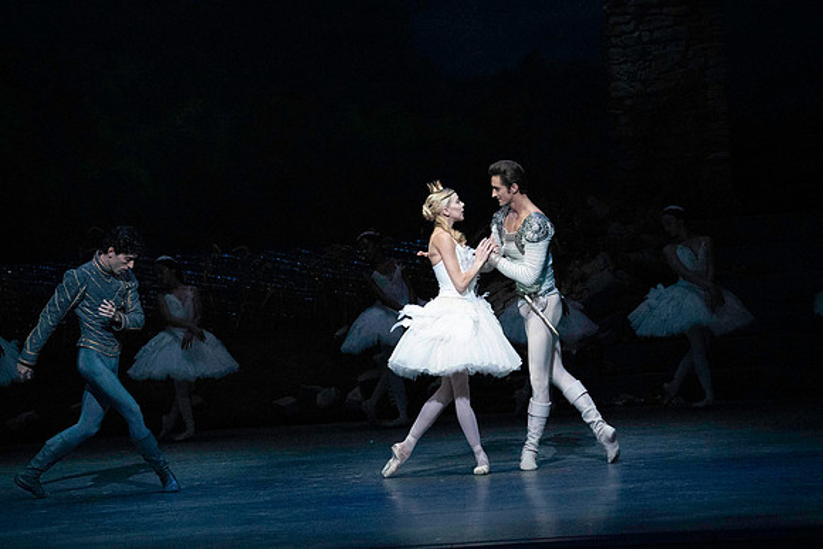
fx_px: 4436
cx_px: 412
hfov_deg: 10.6
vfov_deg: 7.1
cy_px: 274
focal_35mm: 194
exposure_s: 1/400
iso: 25600
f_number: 5
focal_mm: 194
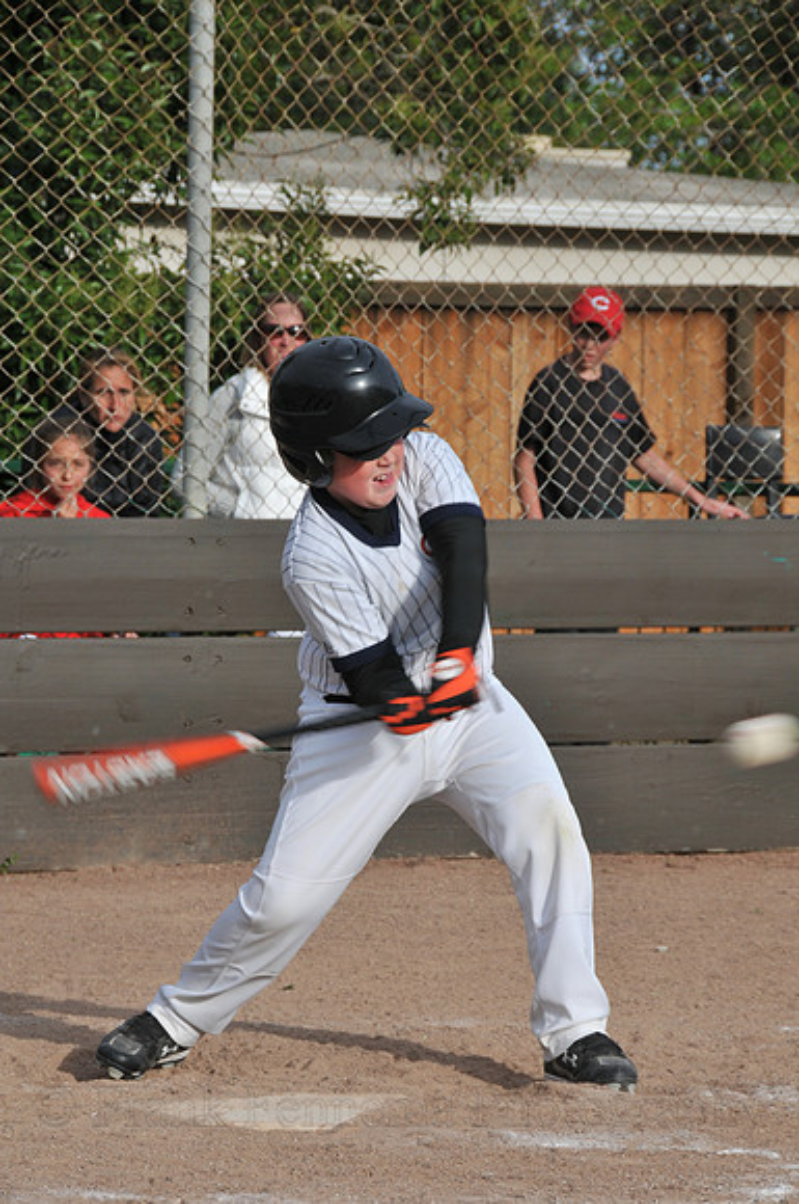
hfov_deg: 8.1
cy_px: 602
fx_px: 5609
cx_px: 400
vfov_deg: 12.2
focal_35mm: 168
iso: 200
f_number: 11
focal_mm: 112
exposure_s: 1/250
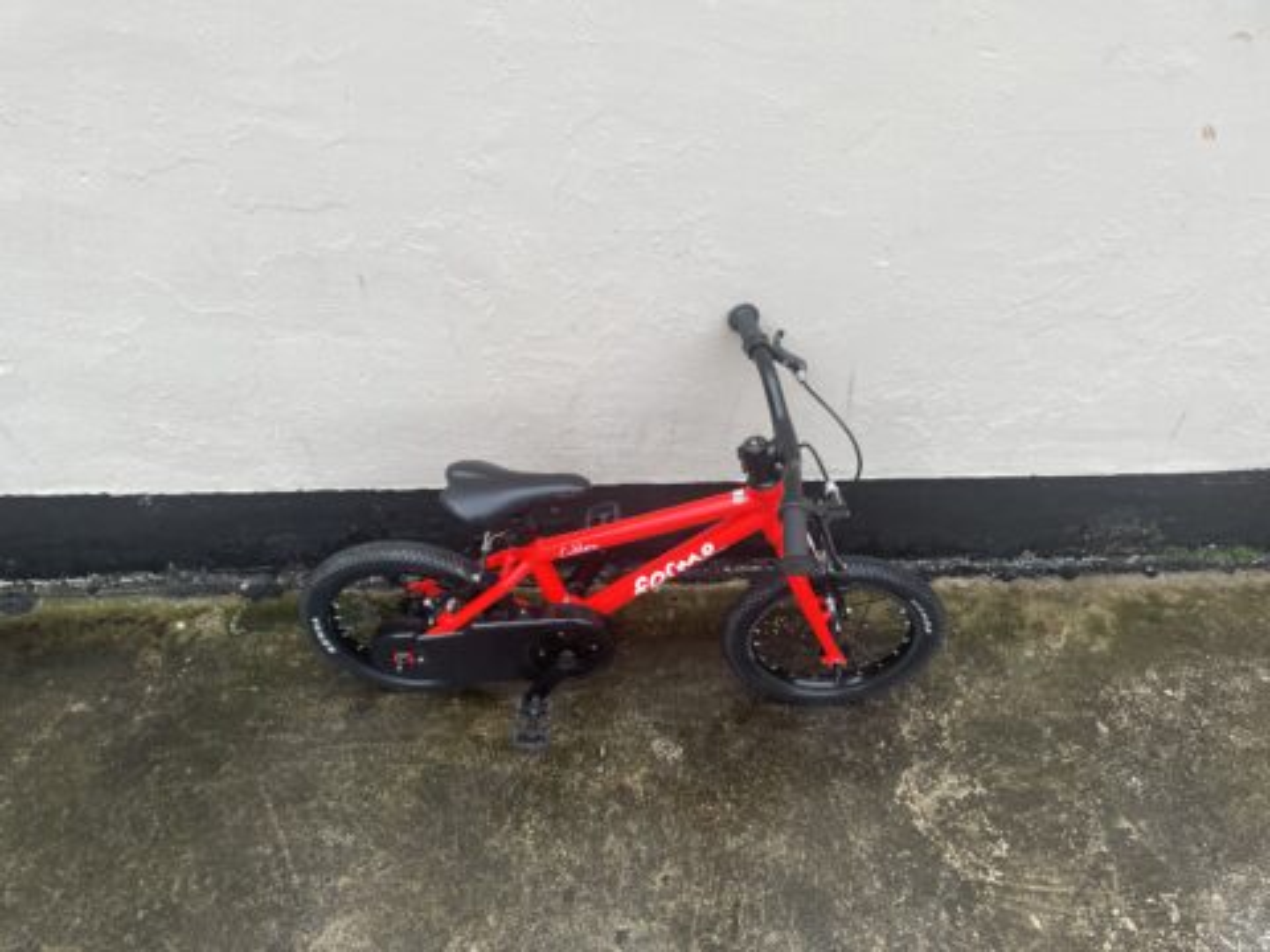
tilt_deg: -47.8
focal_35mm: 26
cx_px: 635
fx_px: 954
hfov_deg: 67.3
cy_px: 476
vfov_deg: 53.1
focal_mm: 4.2
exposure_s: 1/121
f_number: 1.6
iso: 100
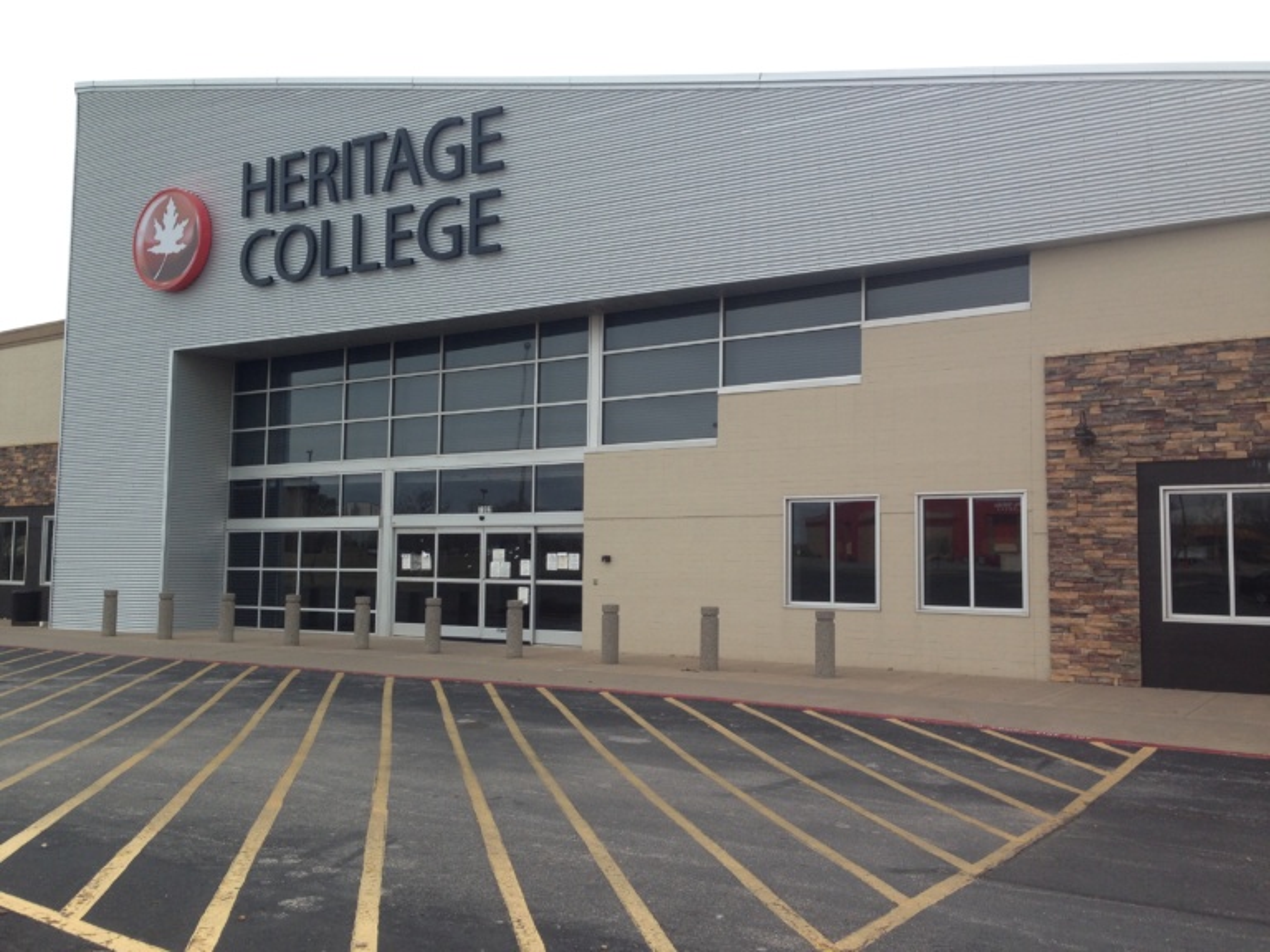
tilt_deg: +4.0
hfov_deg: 55.4
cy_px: 476
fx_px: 1211
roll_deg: +0.1
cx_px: 635
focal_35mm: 33
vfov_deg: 42.9
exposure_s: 1/661
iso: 50
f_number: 2.4
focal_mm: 4.12
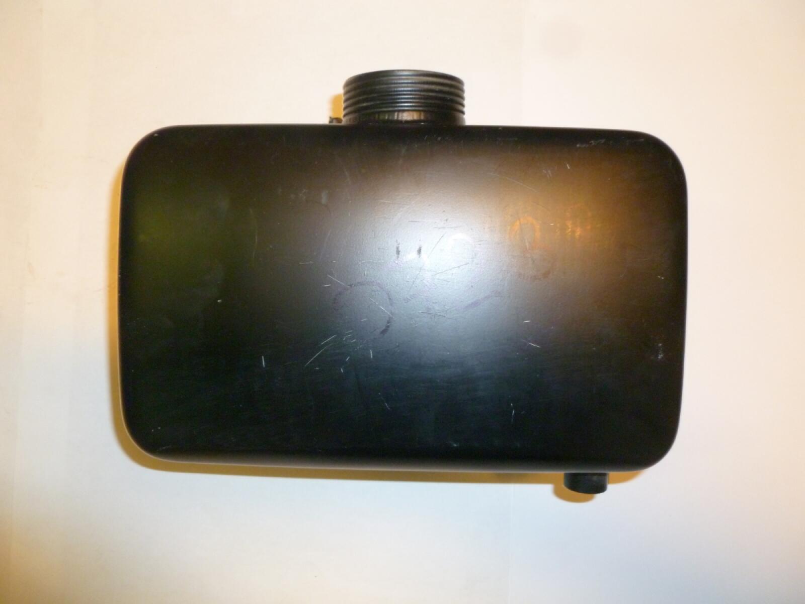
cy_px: 302
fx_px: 651
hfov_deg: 63.4
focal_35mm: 28
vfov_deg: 49.7
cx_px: 402
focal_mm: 5
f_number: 3.3
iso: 320
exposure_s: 1/30
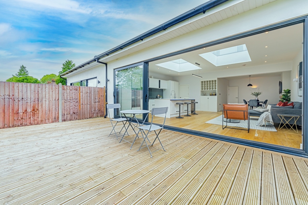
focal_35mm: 14
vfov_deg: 81.2
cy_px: 102
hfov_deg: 104.3
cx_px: 154
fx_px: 120
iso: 100
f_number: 13
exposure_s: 1/20
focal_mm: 14
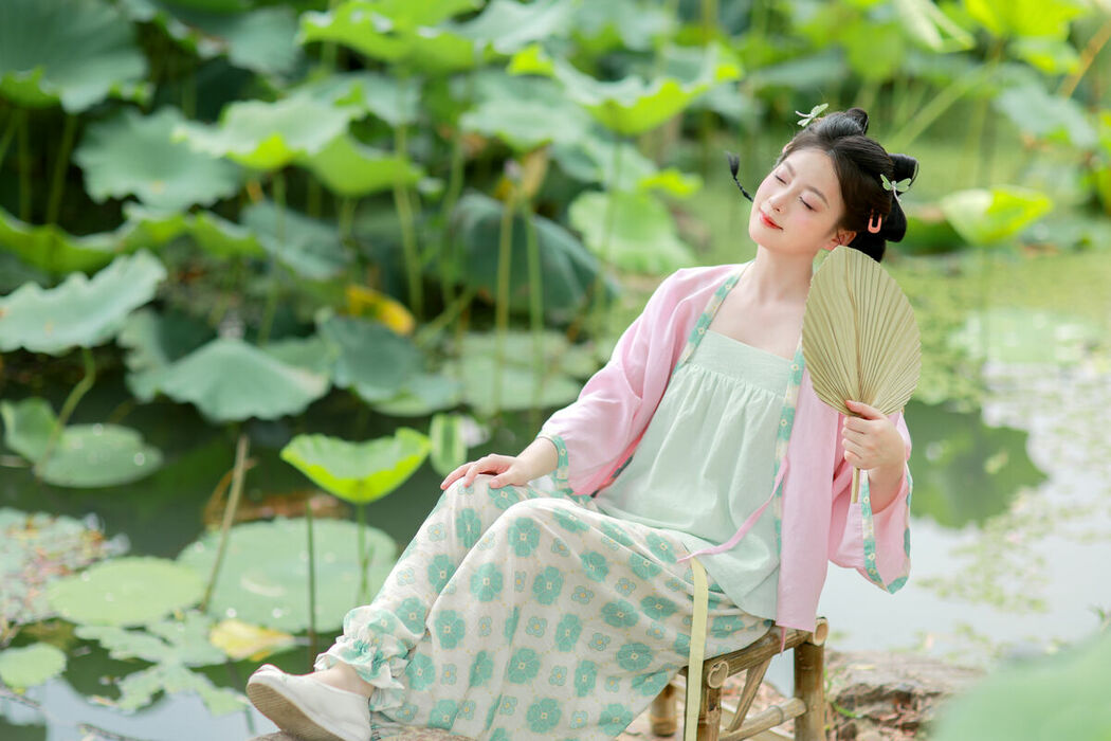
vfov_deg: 16.1
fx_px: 2623
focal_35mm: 85
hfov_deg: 23.9
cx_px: 556
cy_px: 370
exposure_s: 1/500
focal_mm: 85
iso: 100
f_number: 1.8
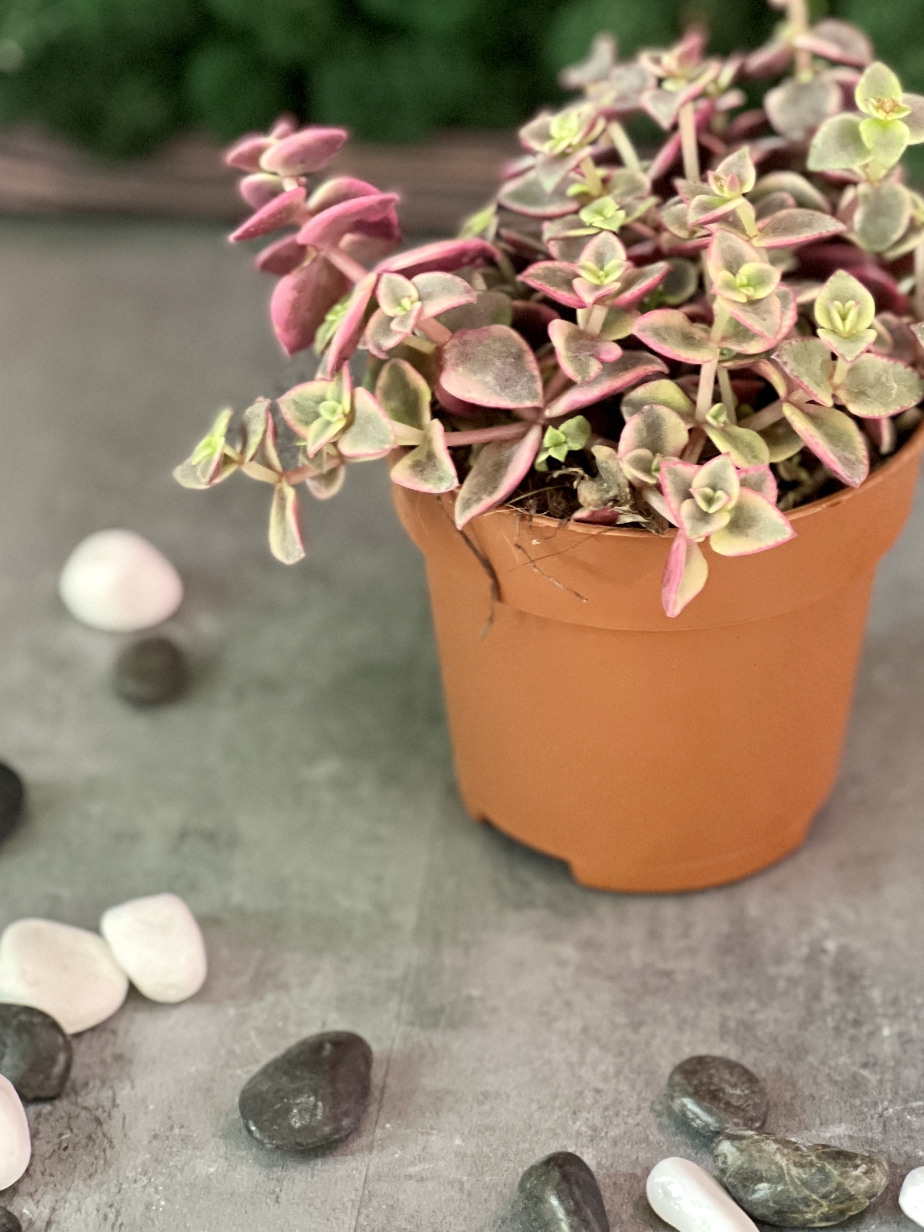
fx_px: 4592
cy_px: 471
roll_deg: -0.2
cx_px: 613
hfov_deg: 11.5
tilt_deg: -32.9
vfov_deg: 15.3
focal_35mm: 129
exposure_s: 1/20
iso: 500
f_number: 2.8
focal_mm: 9
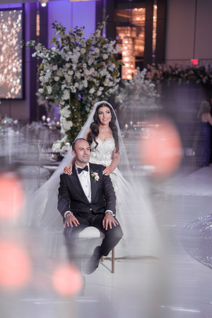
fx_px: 504
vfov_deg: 35.0
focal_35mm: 57
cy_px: 174
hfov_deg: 23.8
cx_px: 95
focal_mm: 50
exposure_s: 1/100
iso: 80
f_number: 1.2
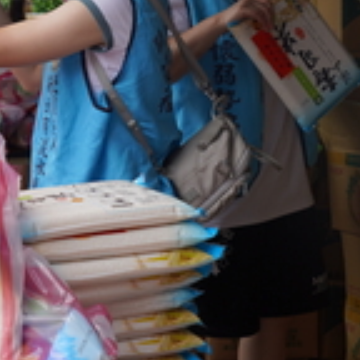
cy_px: 115
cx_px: -52
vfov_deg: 17.5
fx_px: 1165
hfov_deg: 16.9
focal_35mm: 99
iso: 100
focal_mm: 28
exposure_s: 1/320
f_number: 4.5
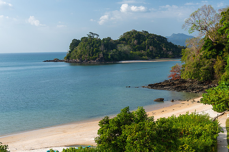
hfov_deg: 34.3
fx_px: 371
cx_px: 107
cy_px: 78
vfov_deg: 23.3
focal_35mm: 58
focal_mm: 55
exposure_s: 1/125
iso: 125
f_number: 8
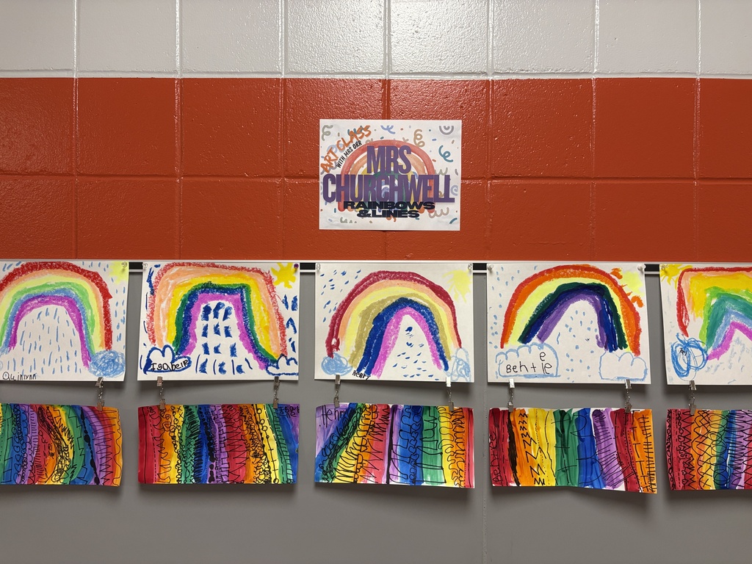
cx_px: 376
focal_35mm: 26
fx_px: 565
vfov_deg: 53.1
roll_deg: +0.1
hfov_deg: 67.3
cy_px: 282
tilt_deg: +0.2
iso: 125
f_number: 1.6
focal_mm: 5.96
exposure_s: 1/120
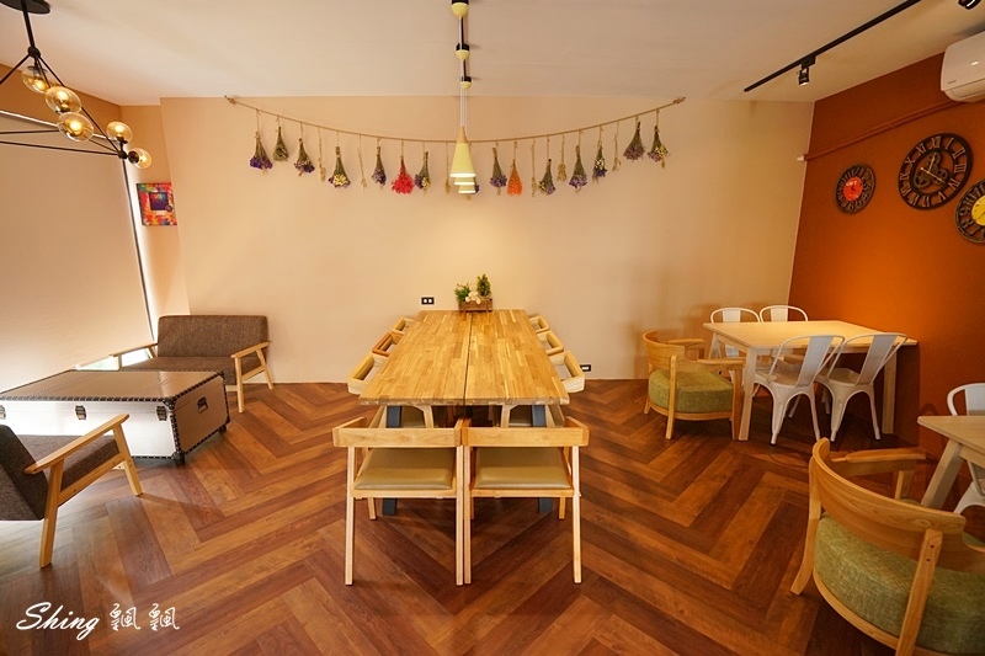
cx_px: 492
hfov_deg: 96.7
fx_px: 438
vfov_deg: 73.7
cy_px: 328
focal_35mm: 16
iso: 800
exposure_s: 1/20
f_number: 5.6
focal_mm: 16
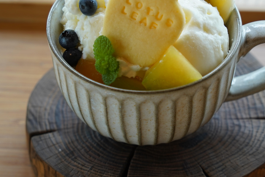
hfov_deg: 12.6
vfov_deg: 8.4
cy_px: 72
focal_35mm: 163
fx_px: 1200
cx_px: 171
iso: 250
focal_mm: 79
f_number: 4.5
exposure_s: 1/160
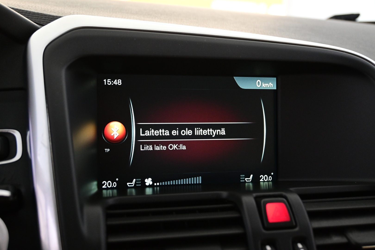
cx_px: 188
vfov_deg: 33.6
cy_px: 125
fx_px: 414
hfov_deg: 48.7
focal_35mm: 40
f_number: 4.5
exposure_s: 1/40
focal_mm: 26.5
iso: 2500
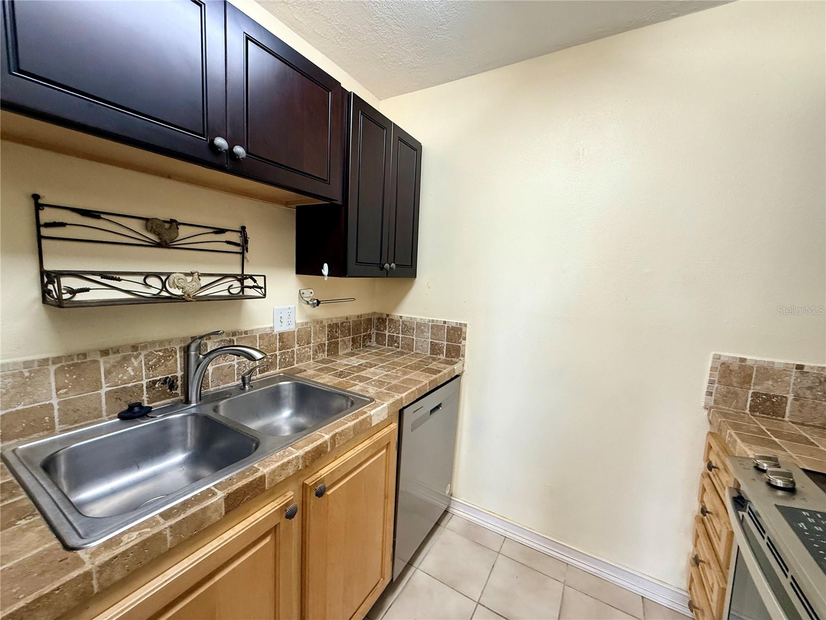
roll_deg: -2.0
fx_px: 334
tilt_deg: -5.5
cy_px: 310
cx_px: 413
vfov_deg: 85.7
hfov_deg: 102.1
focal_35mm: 14
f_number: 2.2
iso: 320
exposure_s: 1/120
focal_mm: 2.22
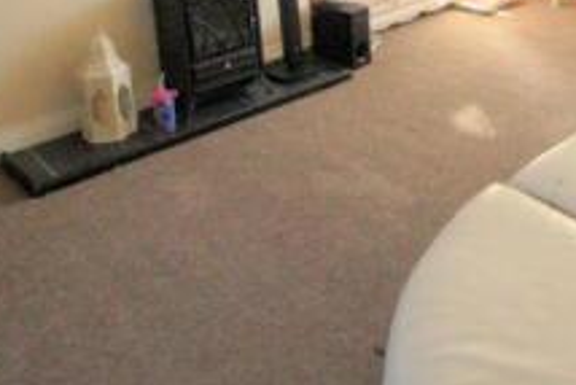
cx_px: 433
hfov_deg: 41.4
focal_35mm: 46
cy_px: -77
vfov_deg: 26.1
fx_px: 736
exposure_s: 1/320
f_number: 8
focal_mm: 10
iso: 3200
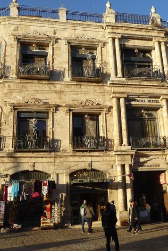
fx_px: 273
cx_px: 100
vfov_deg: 49.5
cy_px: 124
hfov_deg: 34.2
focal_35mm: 39
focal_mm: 4.3
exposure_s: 1/500
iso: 80
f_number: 3.3
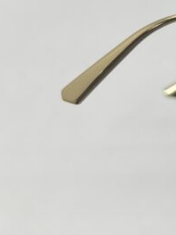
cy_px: 34
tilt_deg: -45.4
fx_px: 685
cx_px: 330
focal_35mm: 101
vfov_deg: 19.2
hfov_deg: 13.1
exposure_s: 1/130
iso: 32
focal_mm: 5.7
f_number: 1.5
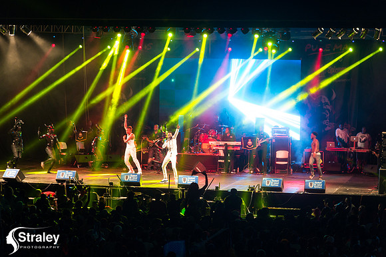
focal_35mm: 145
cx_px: 193
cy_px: 128
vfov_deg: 9.5
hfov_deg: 14.2
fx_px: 1554
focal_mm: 145
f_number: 5.6
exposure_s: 1/60
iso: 2500
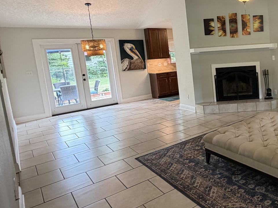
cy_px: 79
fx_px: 241
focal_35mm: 30
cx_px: 260
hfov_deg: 51.5
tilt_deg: -7.4
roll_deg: +4.0
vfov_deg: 46.4
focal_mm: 2.22
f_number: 2.2
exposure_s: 1/60
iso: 200
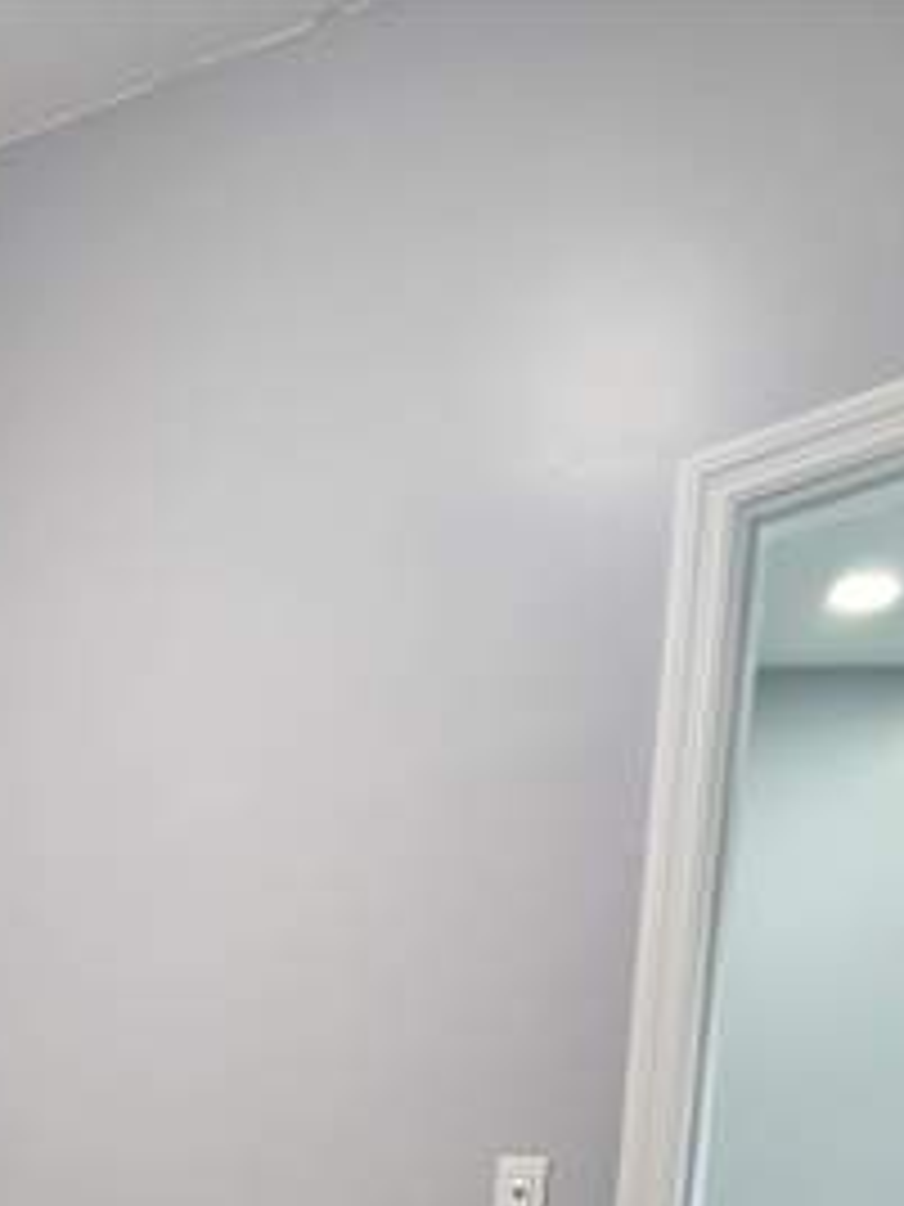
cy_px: 1431
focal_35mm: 31
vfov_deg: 41.2
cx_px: 9
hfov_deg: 40.1
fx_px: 1079
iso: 160
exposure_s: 1/60
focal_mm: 2.2
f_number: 2.2
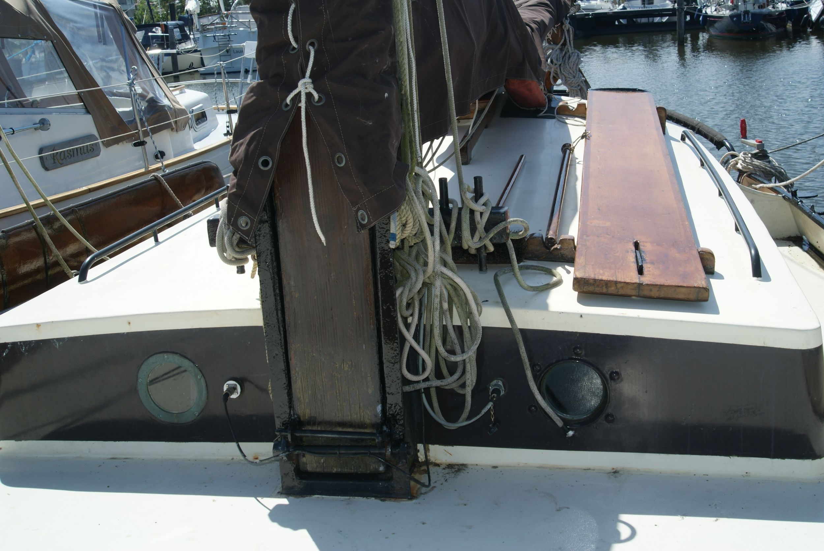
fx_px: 962
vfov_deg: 31.9
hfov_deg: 46.4
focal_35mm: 42
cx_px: 412
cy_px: 276
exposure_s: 1/160
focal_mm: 28
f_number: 10
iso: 100
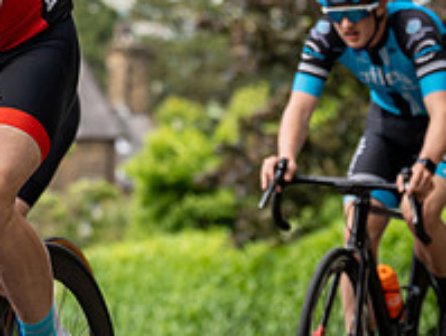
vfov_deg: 6.3
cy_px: -73
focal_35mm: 235
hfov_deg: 8.3
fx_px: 3033
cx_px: -134
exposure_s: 1/800
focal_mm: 84
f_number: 3.5
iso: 400
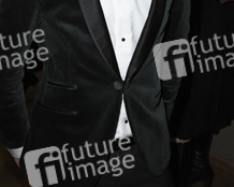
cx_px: 111
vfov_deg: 23.5
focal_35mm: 62
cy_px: 1
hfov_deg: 30.5
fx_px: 429
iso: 3200
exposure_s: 1/60
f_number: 6.3
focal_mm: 24
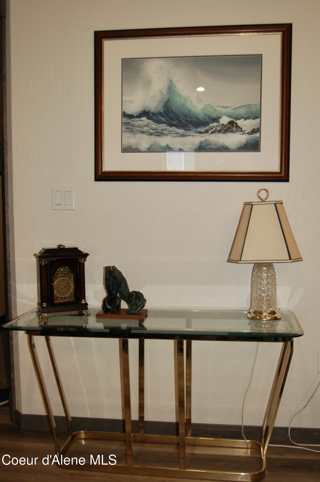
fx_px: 481
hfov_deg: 36.8
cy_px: 241
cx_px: 160
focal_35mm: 36
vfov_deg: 53.2
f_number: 4
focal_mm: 24
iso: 400
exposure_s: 1/60
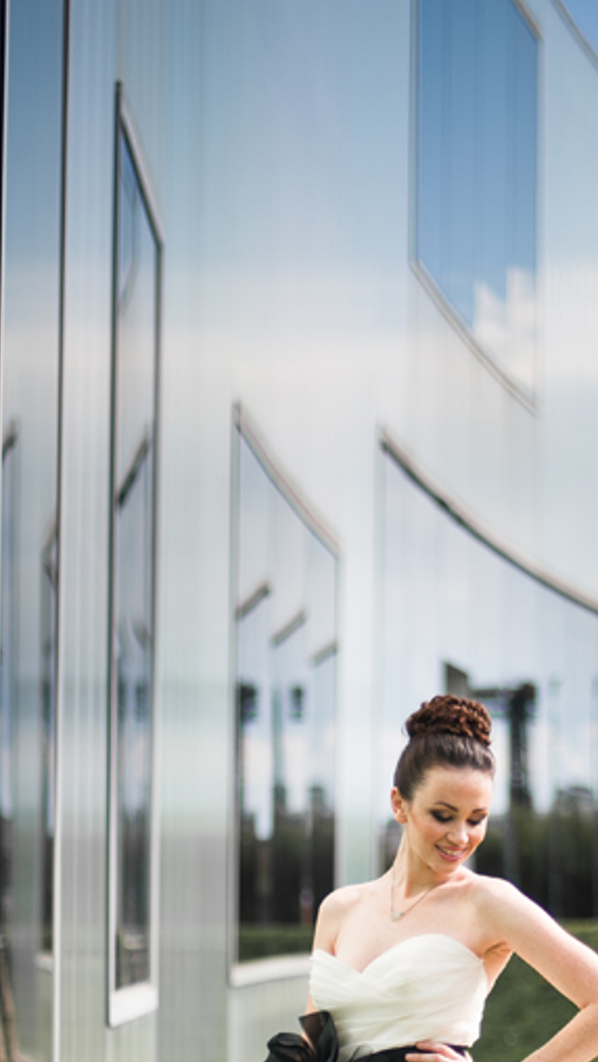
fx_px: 2620
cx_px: 454
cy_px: 909
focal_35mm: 93
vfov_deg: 22.5
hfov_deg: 13.0
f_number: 1.4
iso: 200
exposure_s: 1/6400
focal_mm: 50
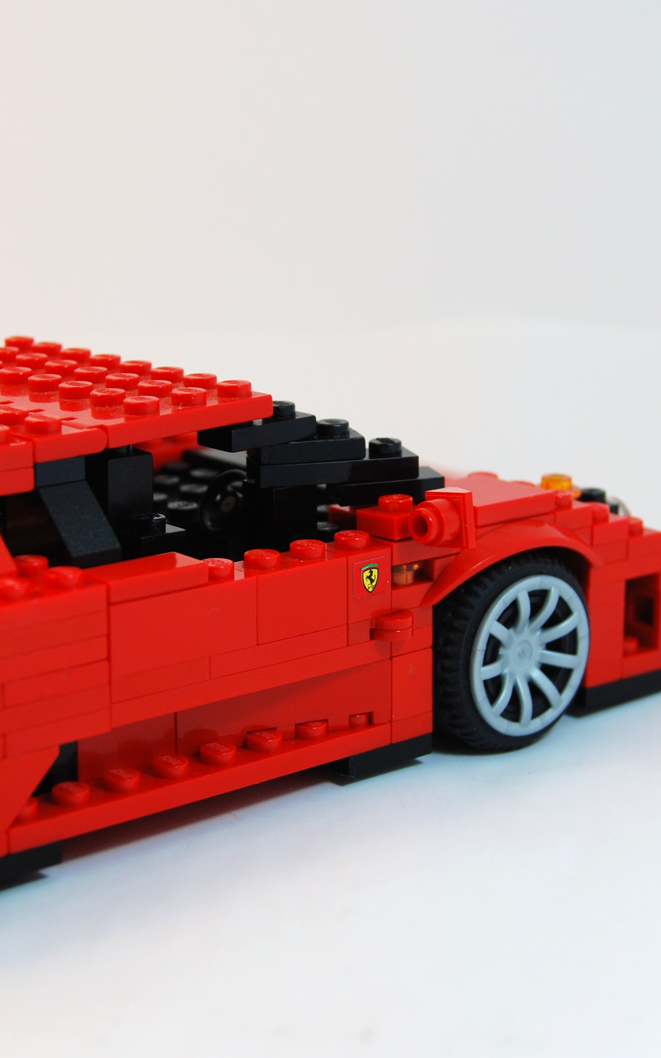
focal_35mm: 81
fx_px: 2328
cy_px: 531
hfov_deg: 16.2
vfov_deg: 25.6
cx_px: 295
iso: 180
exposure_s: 1/125
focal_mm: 35
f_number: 5.6
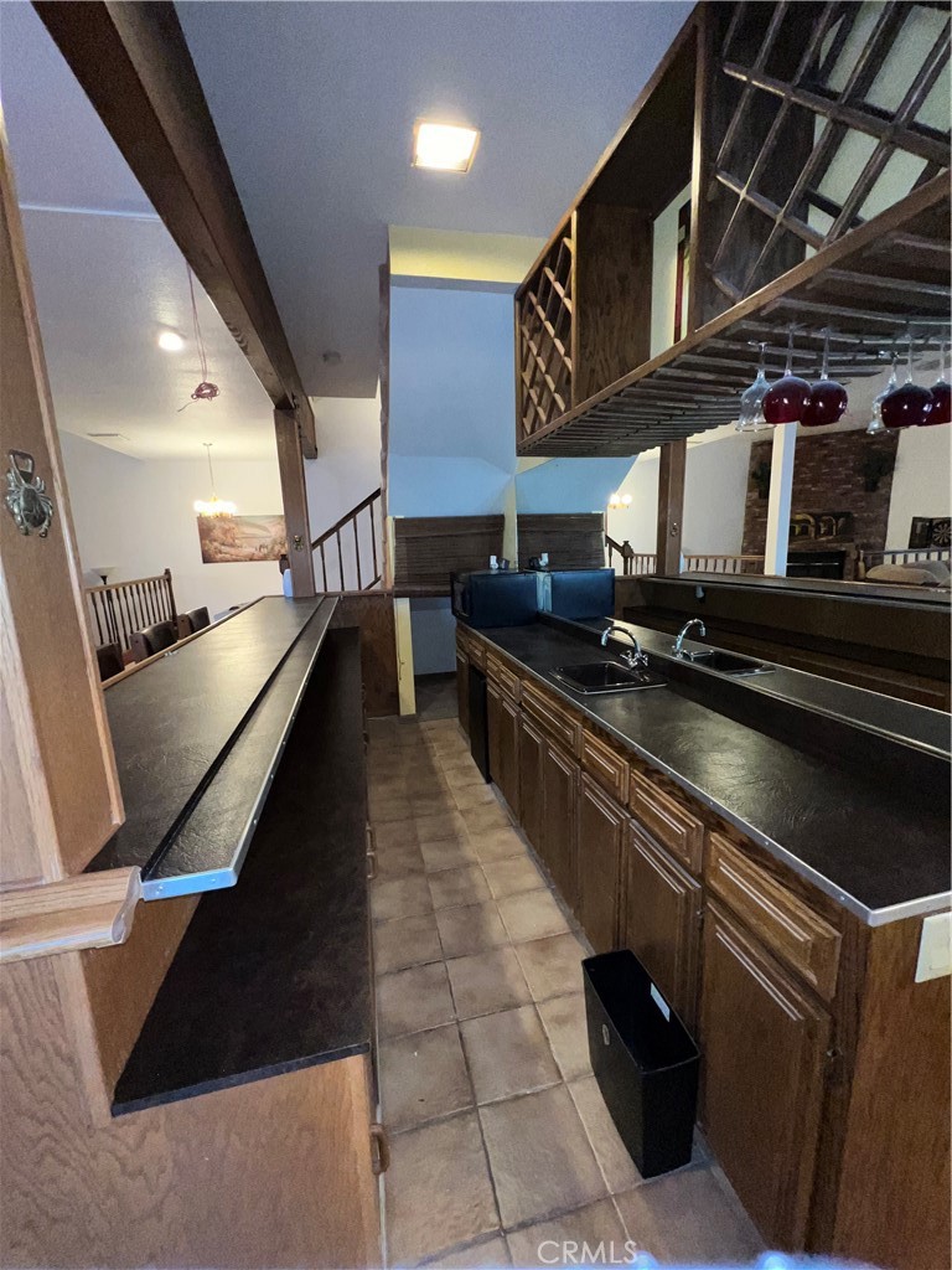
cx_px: 476
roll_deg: +2.7
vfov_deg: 106.2
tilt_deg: -9.7
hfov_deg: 89.9
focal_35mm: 13
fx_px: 477
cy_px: 635
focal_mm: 1.57
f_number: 1.8
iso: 160
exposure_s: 1/60
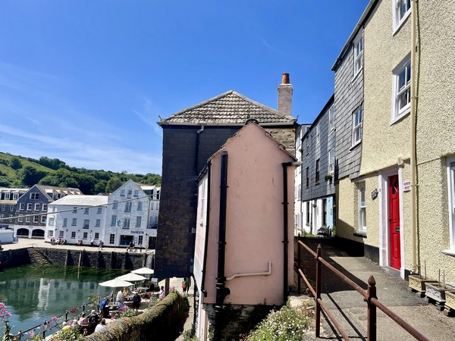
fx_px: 342
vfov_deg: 53.1
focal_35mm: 26
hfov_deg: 67.3
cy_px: 170
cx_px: 228
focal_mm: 4.2
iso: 32
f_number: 1.6
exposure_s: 1/4651
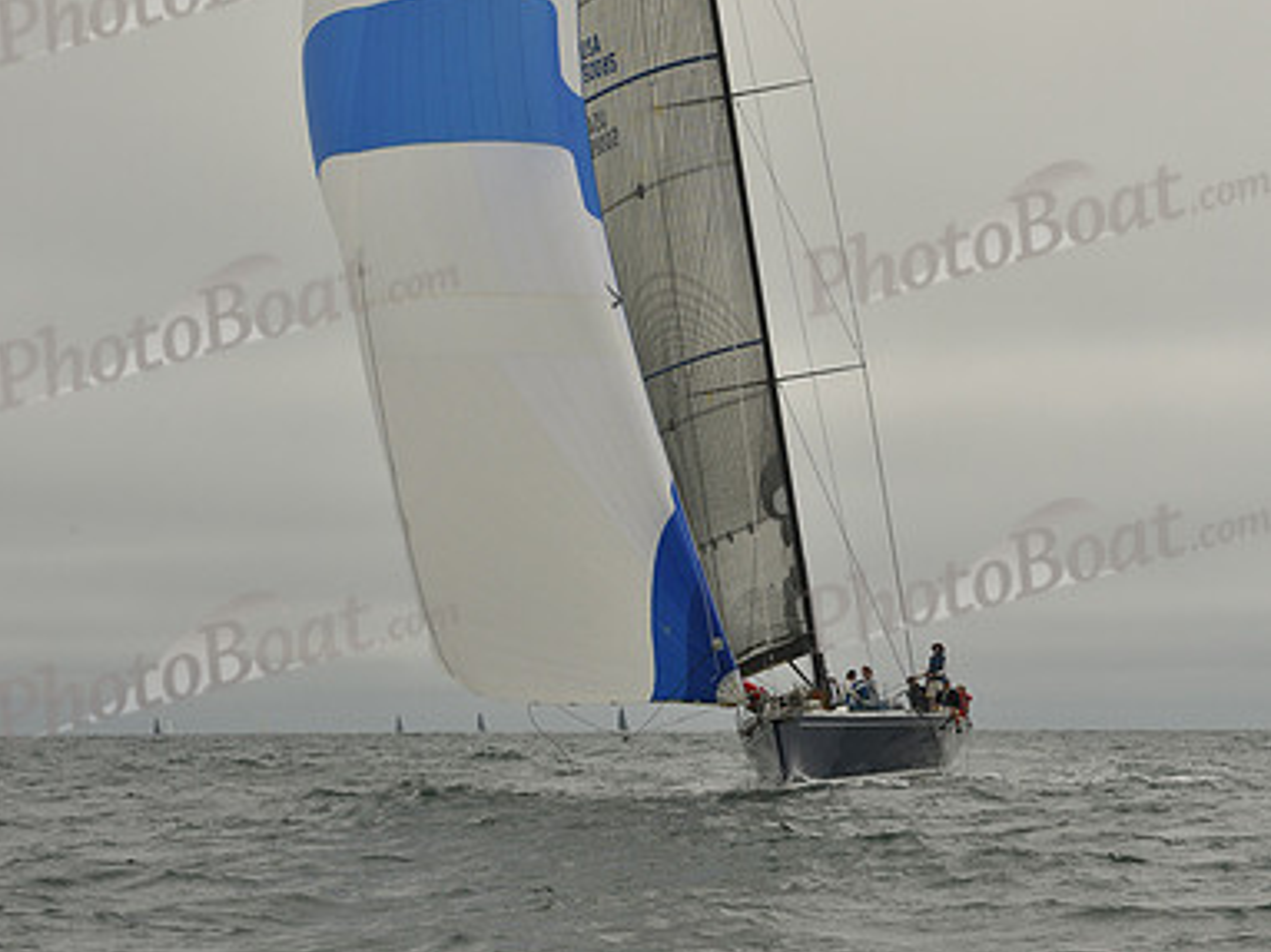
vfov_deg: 11.0
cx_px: 632
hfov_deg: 14.7
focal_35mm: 134
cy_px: 106
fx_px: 4919
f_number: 11
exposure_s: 1/800
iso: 320
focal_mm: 92
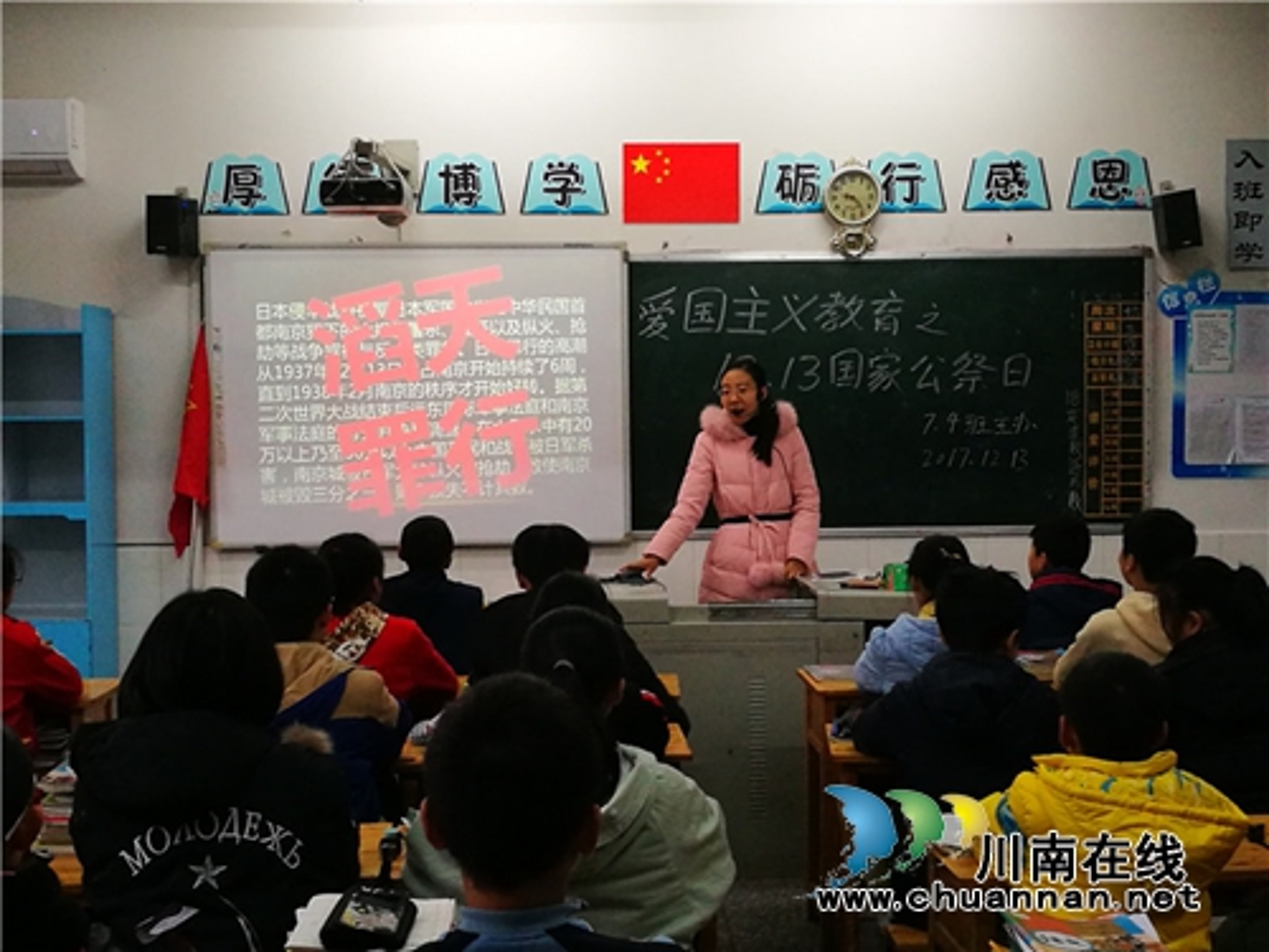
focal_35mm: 48
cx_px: 634
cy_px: 476
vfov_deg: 30.3
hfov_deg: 39.7
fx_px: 1760
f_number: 2.2
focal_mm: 4.5
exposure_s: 1/33.3
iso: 250
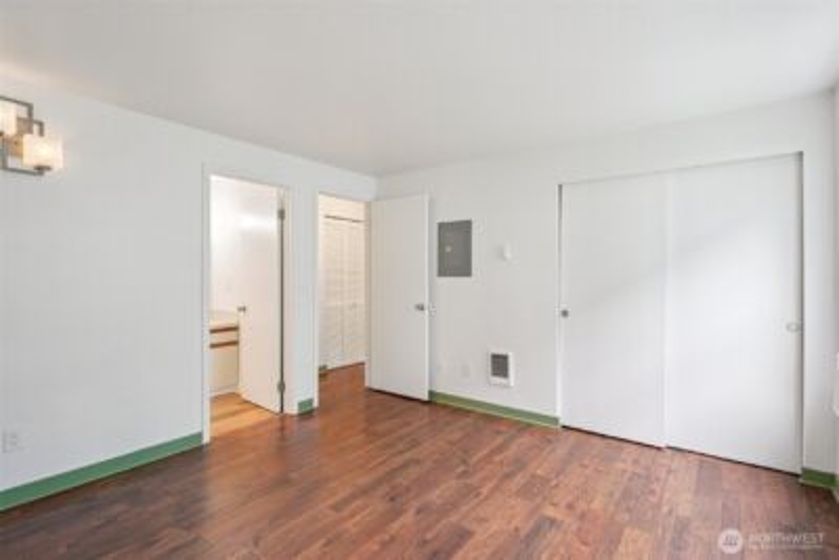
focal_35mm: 17
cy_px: 280
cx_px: 420
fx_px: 396
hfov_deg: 93.3
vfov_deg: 70.5
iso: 400
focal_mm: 17
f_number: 8
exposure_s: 1/15
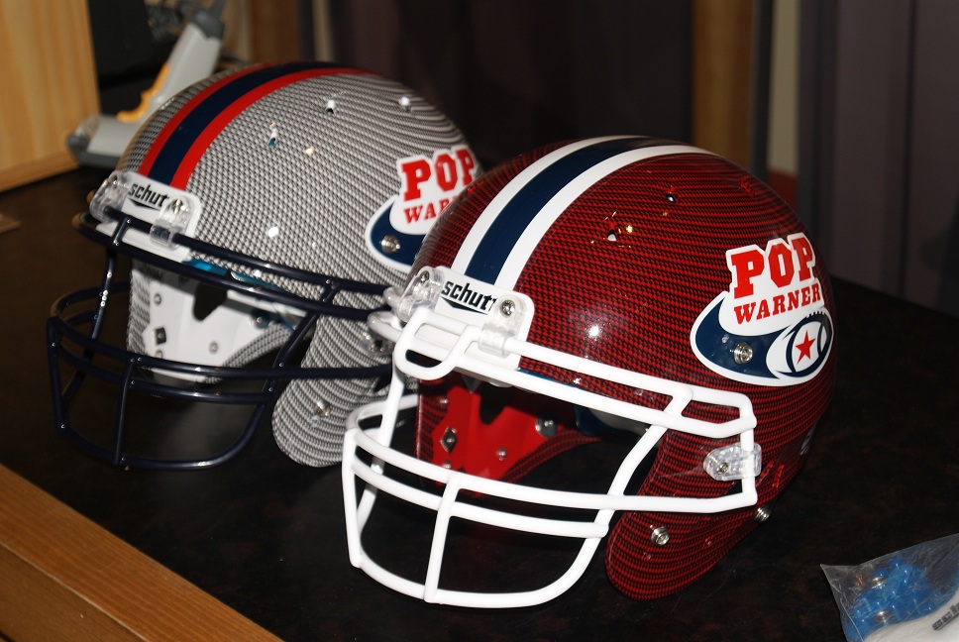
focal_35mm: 82
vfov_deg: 16.6
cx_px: 480
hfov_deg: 24.6
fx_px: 2200
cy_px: 321
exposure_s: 1/80
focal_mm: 55
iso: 100
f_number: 5.6
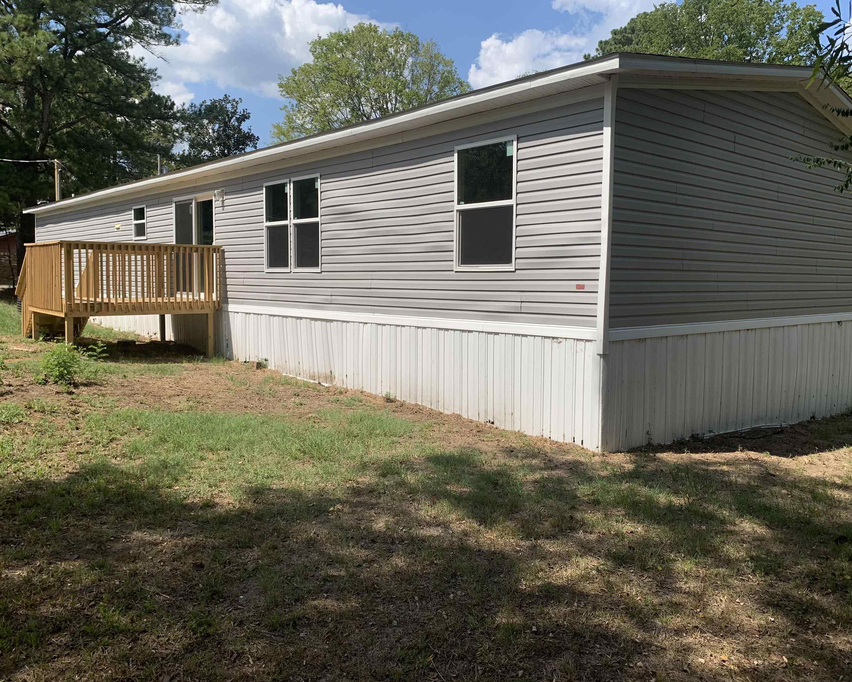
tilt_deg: -2.9
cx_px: 447
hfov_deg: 62.2
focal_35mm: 28
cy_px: 331
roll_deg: -0.5
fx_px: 706
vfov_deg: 51.5
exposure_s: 1/2681
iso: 25
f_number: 1.8
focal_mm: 4.25
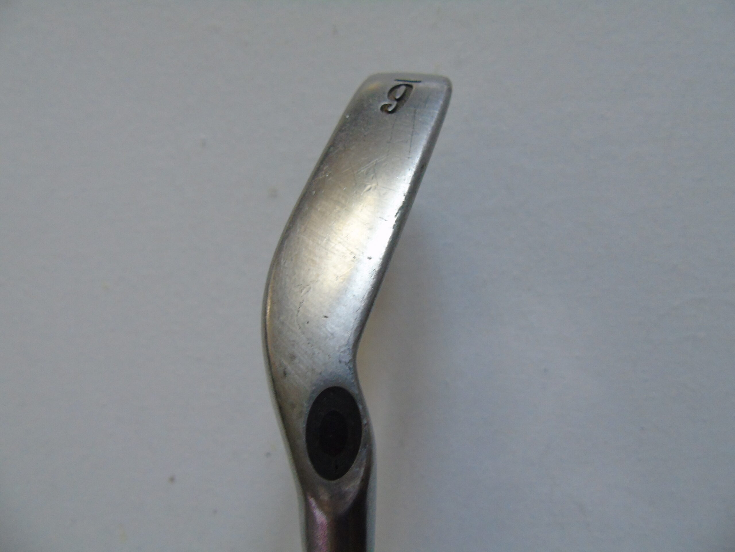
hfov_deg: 69.4
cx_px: 368
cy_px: 276
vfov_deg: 54.9
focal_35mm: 25
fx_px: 531
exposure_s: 1/30
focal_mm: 4.4
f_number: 3.4
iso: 400
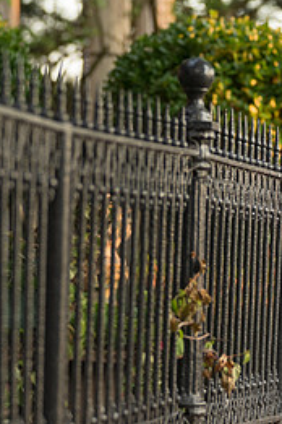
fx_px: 3161
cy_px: 259
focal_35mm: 269
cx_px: 187
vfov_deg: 7.7
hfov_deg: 5.1
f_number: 2.8
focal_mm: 116
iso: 1000
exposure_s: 1/200
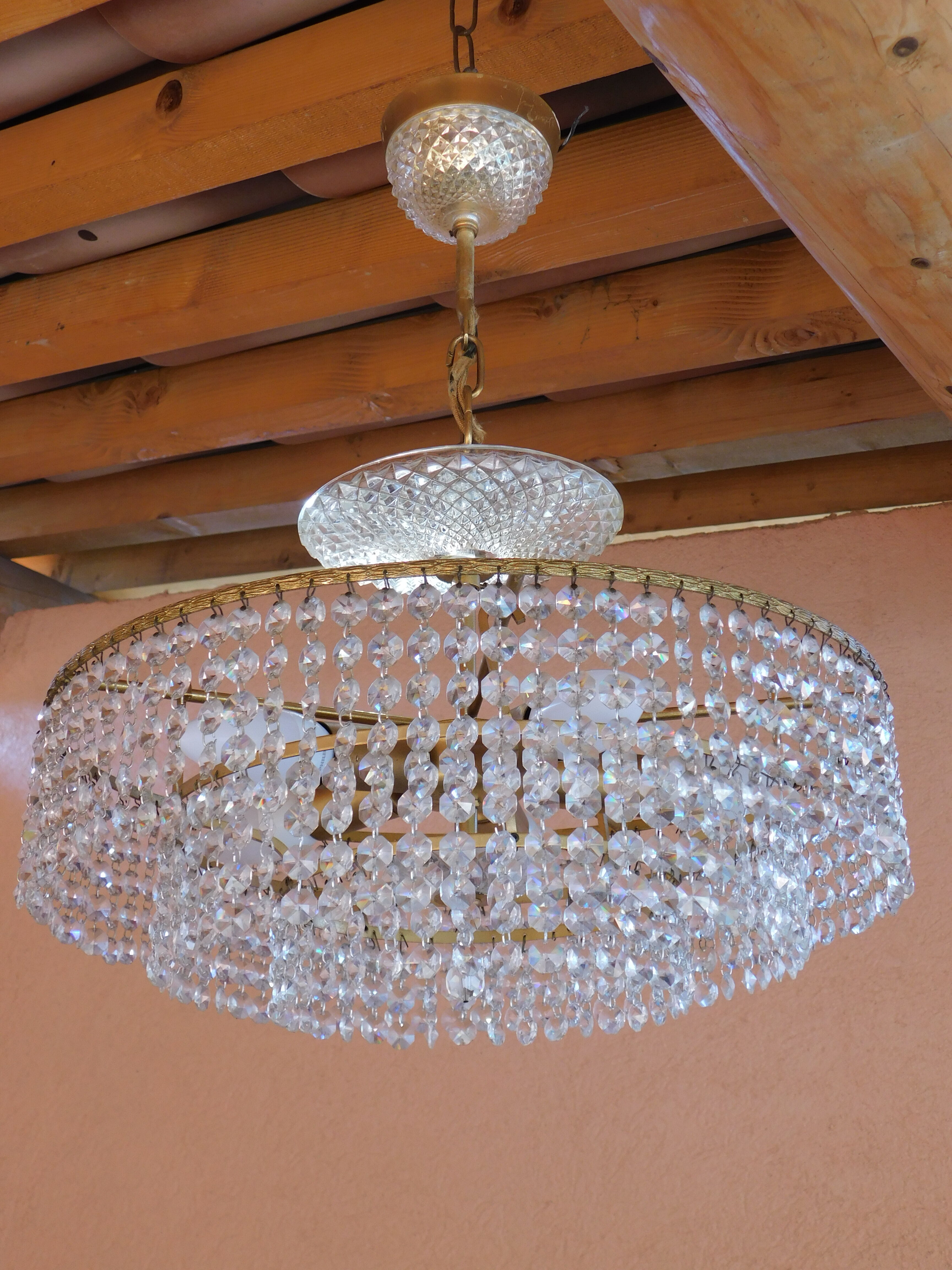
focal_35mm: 45
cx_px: 476
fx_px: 1650
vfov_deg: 42.1
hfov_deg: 32.2
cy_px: 635
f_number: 3.7
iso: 125
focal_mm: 8
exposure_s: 1/40
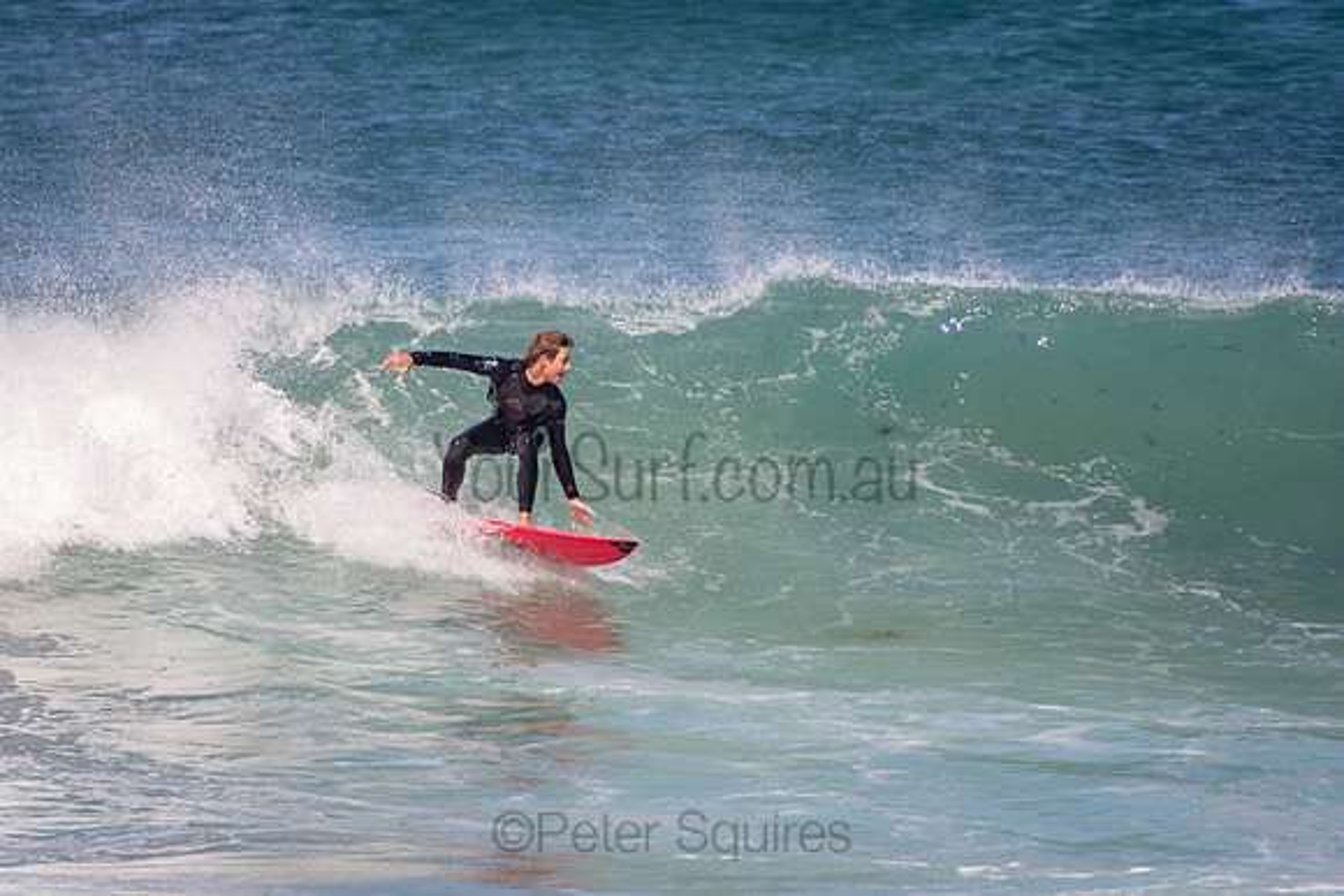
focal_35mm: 600
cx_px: 672
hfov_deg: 3.4
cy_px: 448
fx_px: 22404
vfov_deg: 2.3
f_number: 5.6
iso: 220
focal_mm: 400
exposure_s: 1/1250
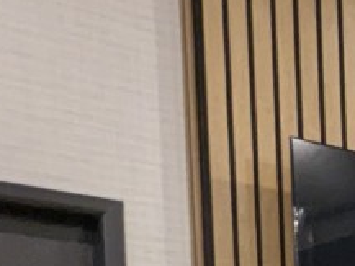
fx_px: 1057
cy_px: 587
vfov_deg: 12.2
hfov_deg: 12.9
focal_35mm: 103
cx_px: 920
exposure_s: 1/65
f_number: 2.2
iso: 306
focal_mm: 2.35
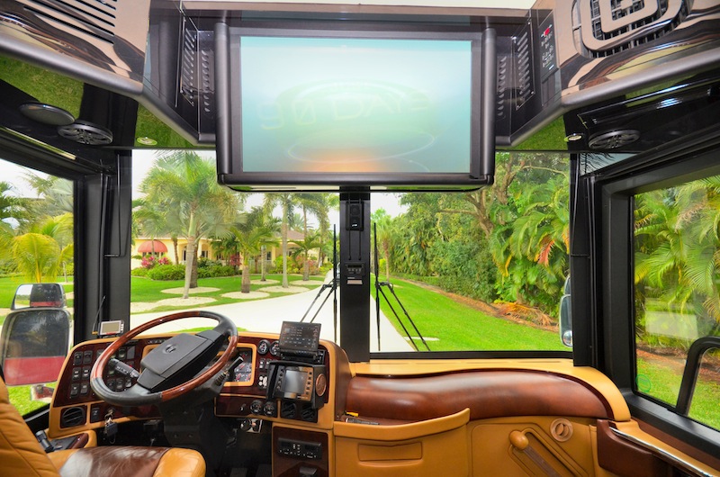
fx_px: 299
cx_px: 360
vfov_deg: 77.1
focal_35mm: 15
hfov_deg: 100.5
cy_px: 238
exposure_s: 1/200
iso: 400
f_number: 7.1
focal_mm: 10
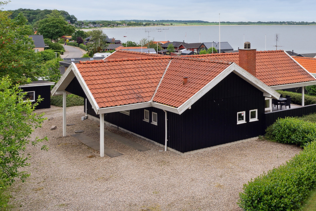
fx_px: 421
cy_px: 78
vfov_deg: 28.0
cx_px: 236
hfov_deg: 40.0
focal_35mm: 48
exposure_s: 1/100
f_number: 8
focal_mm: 20
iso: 200
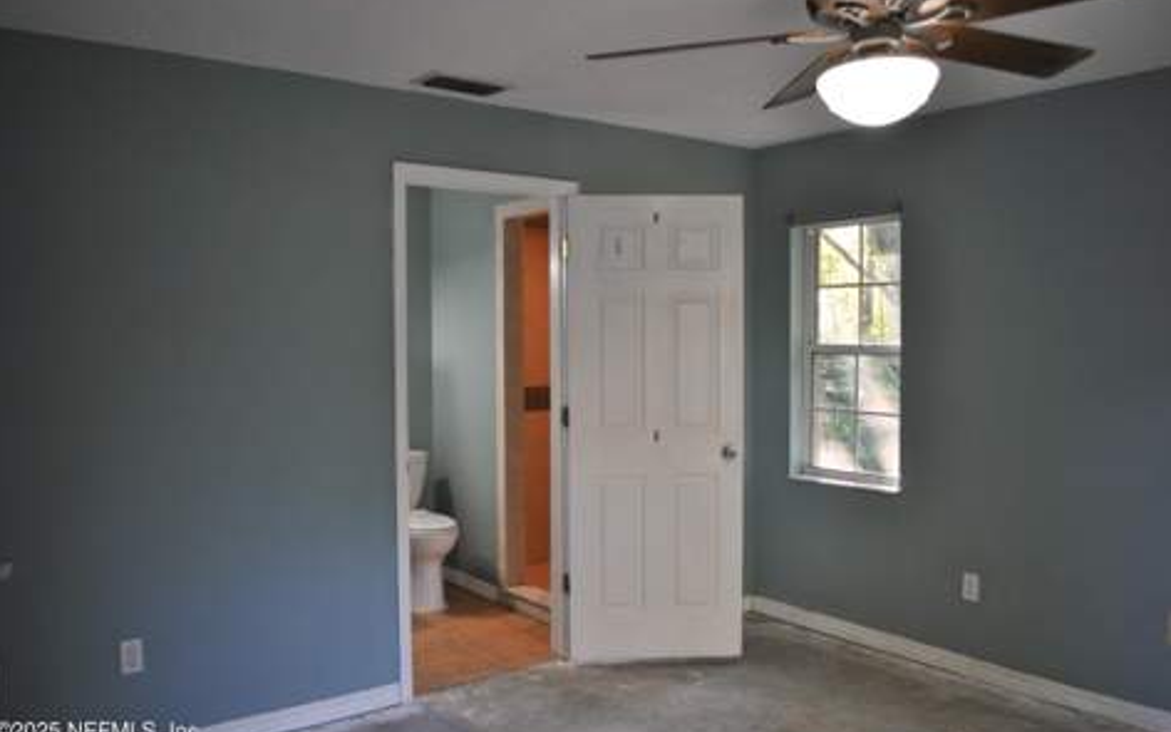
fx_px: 894
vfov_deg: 44.5
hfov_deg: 66.5
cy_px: 368
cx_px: 588
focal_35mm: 28
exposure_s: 1/30
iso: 280
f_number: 3.5
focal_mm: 18
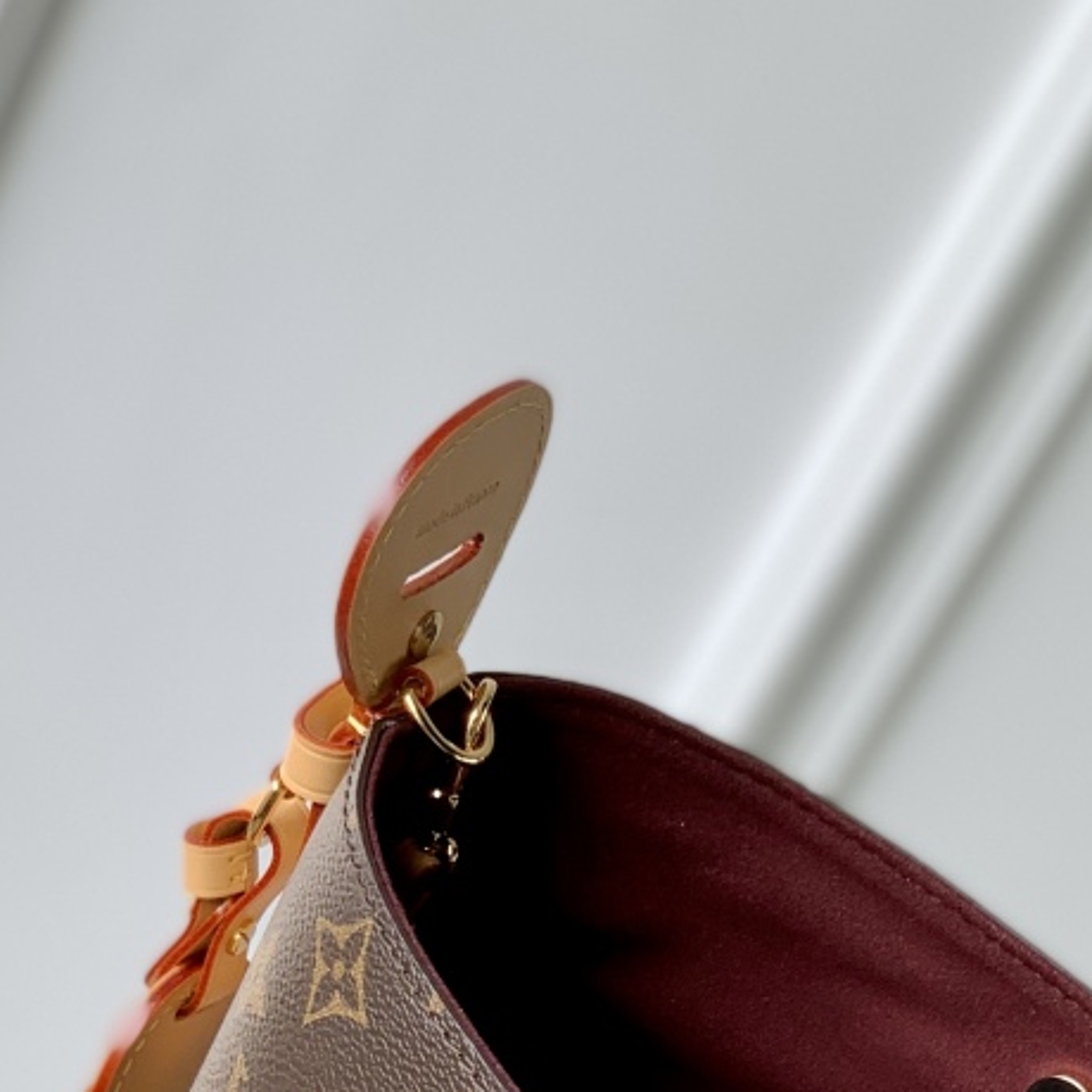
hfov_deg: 12.1
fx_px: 5139
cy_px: 1538
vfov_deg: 11.7
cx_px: 615
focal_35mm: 144
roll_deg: -32.7
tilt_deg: -38.1
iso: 20
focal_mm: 6
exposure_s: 1/122
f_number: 2.4
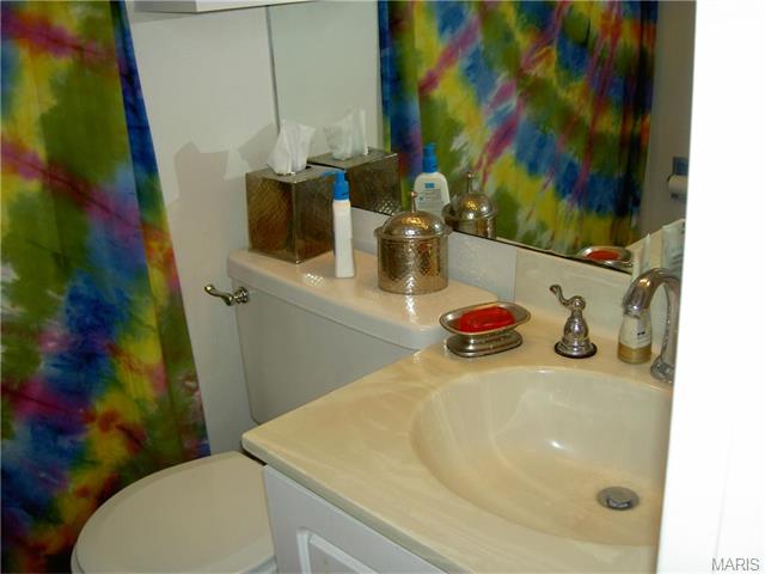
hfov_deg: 47.9
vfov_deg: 36.8
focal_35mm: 39
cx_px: 382
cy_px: 287
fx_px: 862
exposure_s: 1/59.5
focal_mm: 8
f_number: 2.8
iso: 100
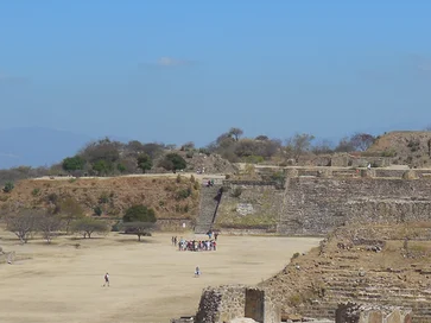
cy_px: 317
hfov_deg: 14.1
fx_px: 1730
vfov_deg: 10.6
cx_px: 375
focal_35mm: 139
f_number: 5.6
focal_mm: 11.3
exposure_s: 1/1000
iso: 125
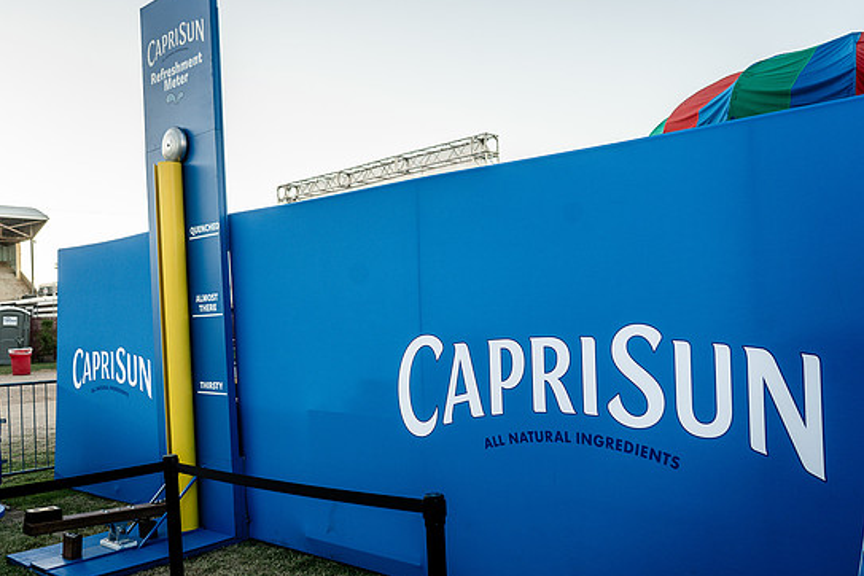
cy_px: 297
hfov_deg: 60.3
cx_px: 436
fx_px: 744
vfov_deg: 42.3
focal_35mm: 31
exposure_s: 1/200
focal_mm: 29
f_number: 4
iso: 320
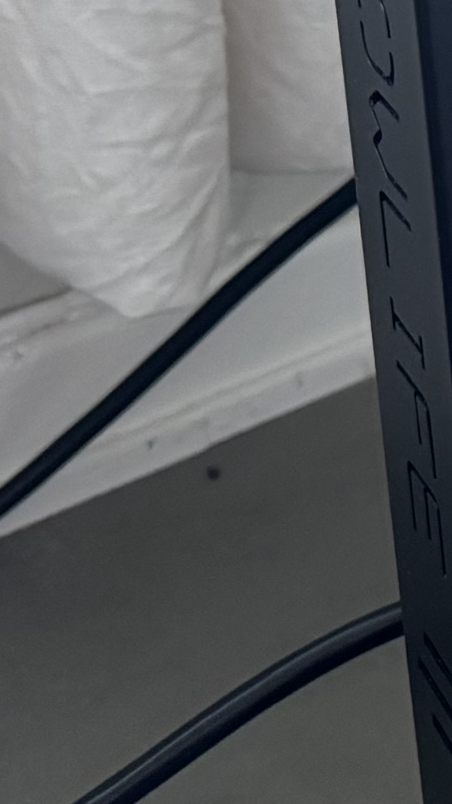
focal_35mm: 123
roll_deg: -0.1
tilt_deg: -19.2
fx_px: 2620
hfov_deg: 8.3
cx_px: 1357
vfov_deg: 17.0
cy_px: -46
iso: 640
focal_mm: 6.76
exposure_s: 1/60
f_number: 1.78
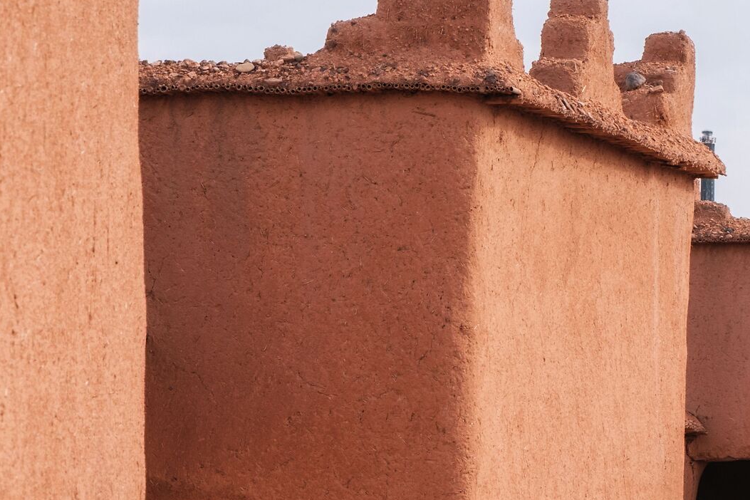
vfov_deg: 7.6
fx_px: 3750
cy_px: 473
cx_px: 705
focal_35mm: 180
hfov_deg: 11.3
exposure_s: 1/125
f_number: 10
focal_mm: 52.4
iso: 160
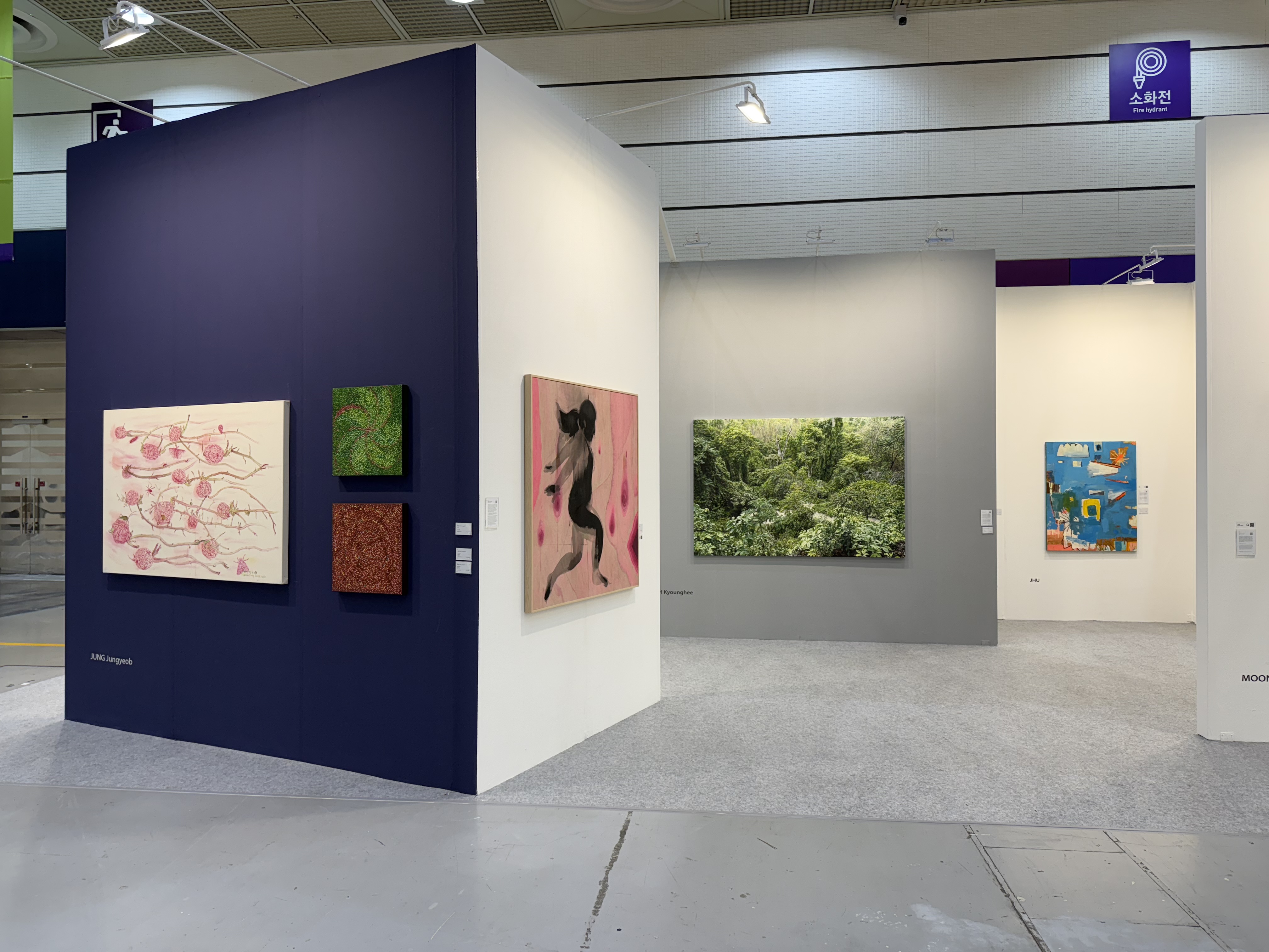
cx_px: 634
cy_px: 476
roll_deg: +0.3
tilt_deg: +1.0
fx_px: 880
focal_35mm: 24
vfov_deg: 56.8
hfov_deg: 71.6
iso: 50
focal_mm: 6.76
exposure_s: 1/120
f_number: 1.78
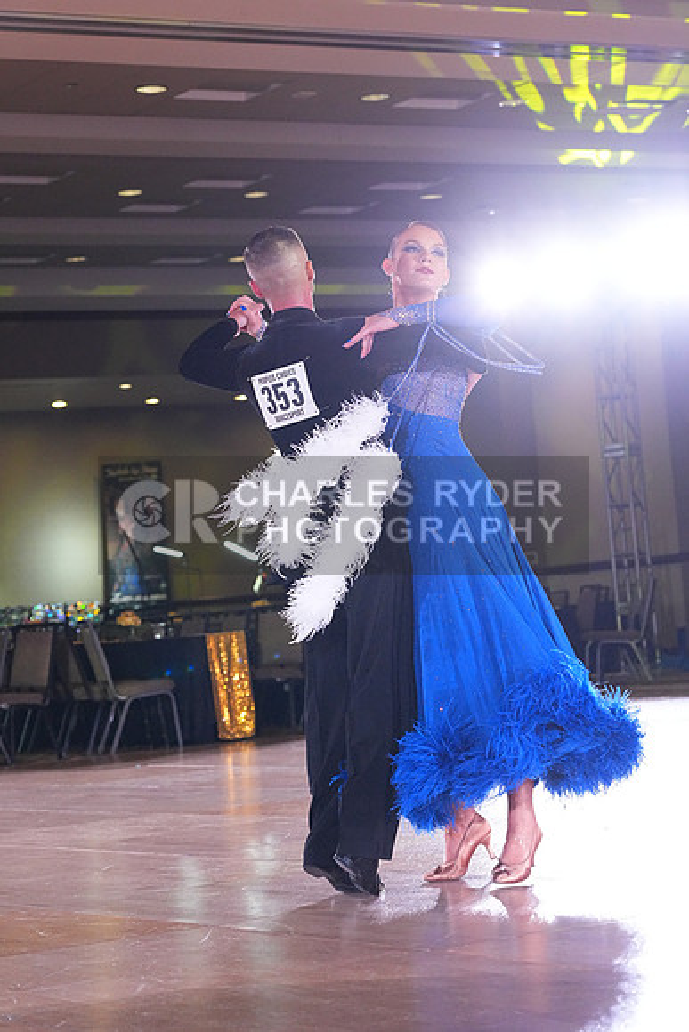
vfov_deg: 23.1
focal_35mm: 88
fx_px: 2525
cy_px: 516
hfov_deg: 15.5
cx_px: 344
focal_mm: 88
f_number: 5.6
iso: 8000
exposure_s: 1/400
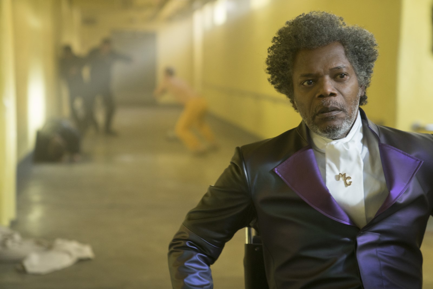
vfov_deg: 19.5
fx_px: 842
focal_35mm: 70
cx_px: 216
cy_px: 144
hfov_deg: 28.8
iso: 3200
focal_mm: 70
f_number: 2.8
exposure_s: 1/200
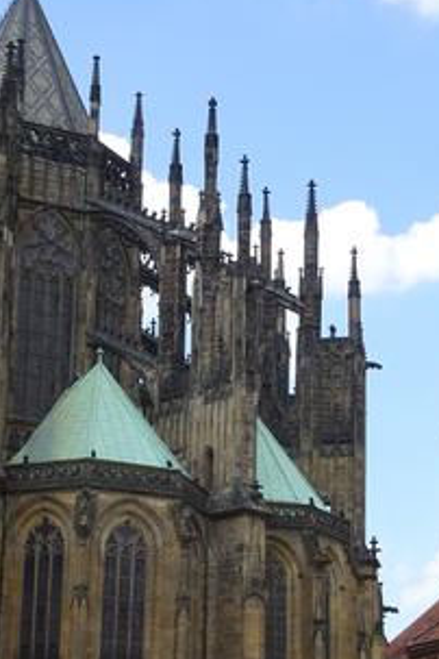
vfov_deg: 26.1
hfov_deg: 17.6
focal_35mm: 77
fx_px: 1408
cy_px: 457
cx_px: 330
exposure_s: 1/500
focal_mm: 5.98
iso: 80
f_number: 4
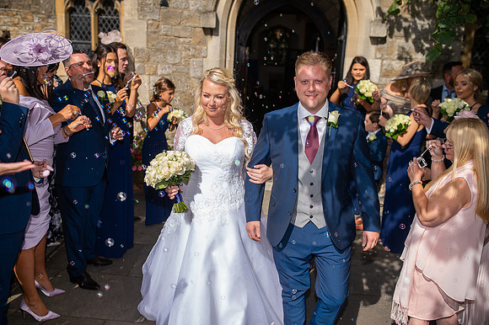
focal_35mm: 35
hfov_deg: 54.5
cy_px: 162
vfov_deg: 37.8
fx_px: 475
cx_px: 244
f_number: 2.8
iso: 125
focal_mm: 35
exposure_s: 1/3200
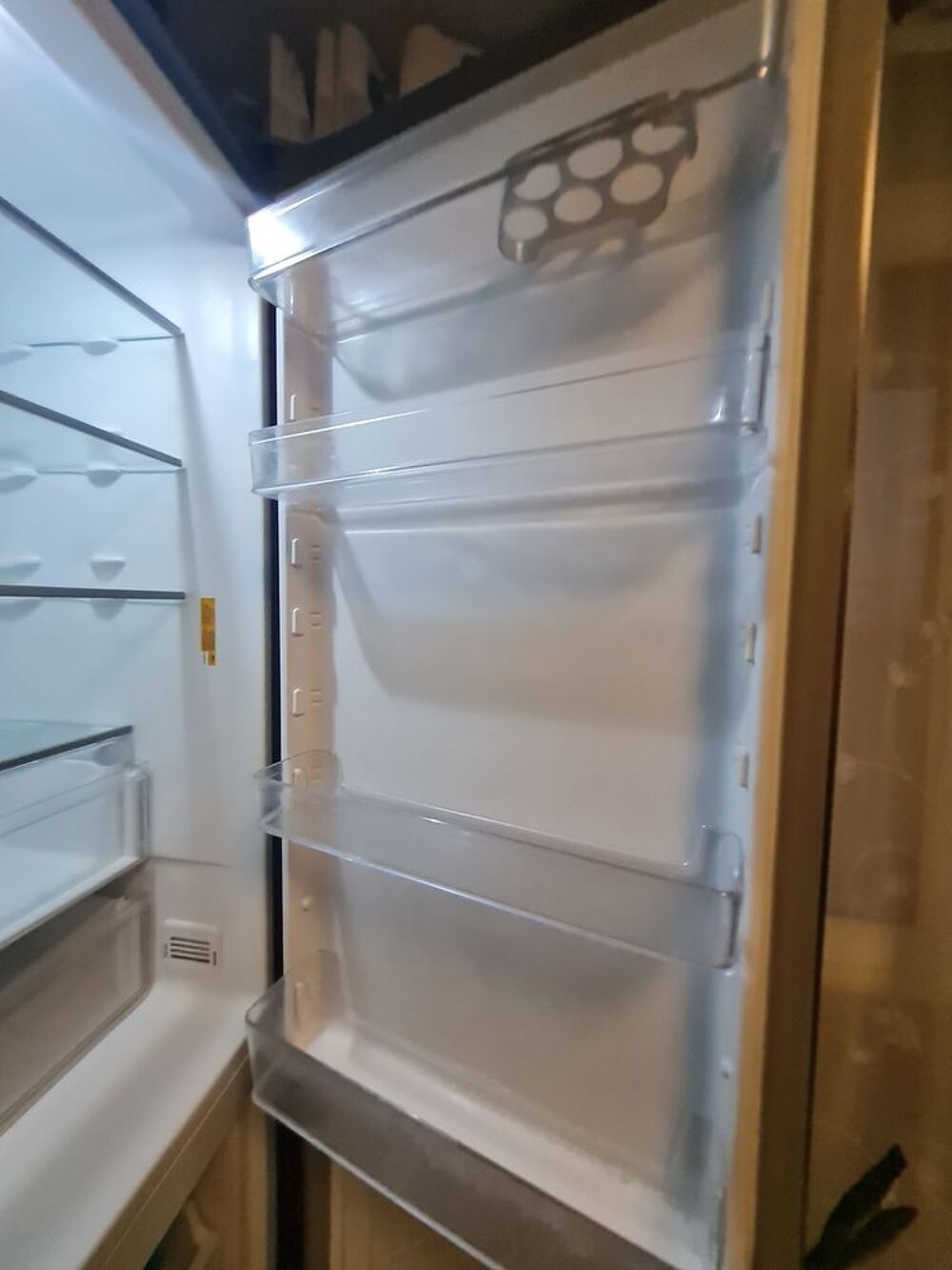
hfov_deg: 89.9
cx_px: 476
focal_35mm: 13
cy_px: 635
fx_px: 477
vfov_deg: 106.2
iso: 320
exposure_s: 1/50
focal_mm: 1.74
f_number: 2.2
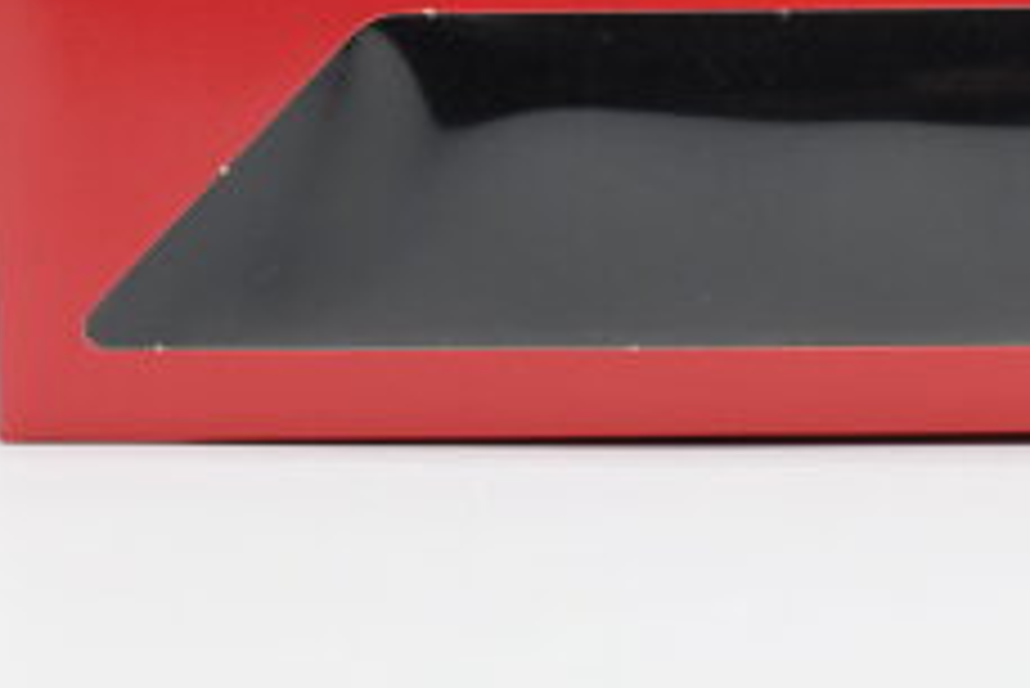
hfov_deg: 14.5
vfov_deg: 10.0
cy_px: 52
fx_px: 3931
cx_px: 1196
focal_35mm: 137
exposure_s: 1/200
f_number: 8
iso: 400
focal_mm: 35
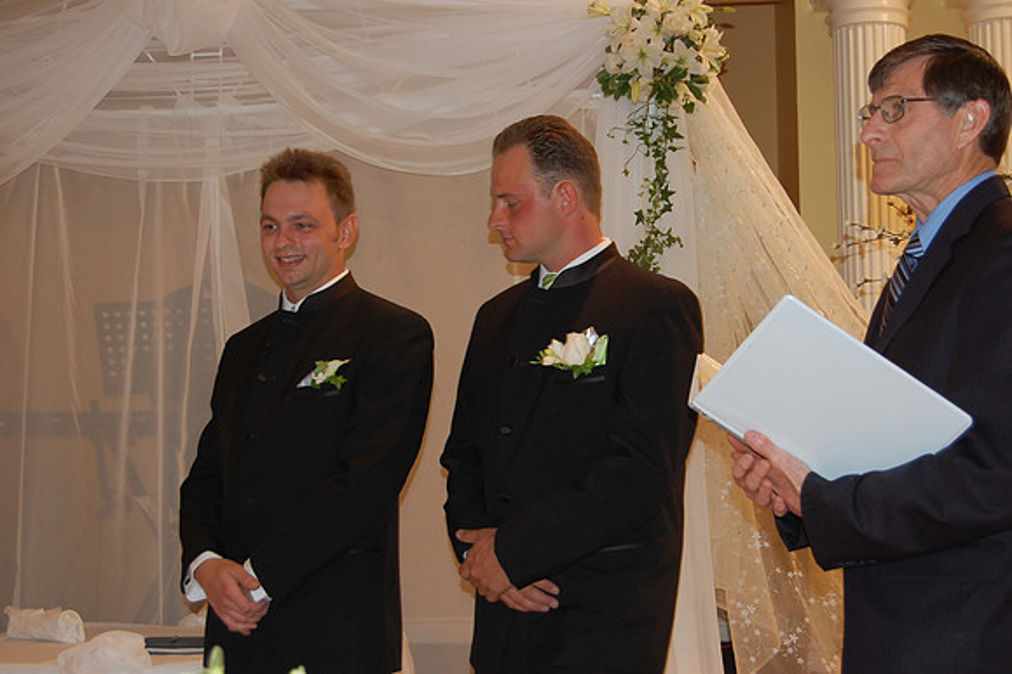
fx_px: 1601
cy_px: 337
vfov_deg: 23.8
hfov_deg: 35.1
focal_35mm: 57
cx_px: 506
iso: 400
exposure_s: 1/60
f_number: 5
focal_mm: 38
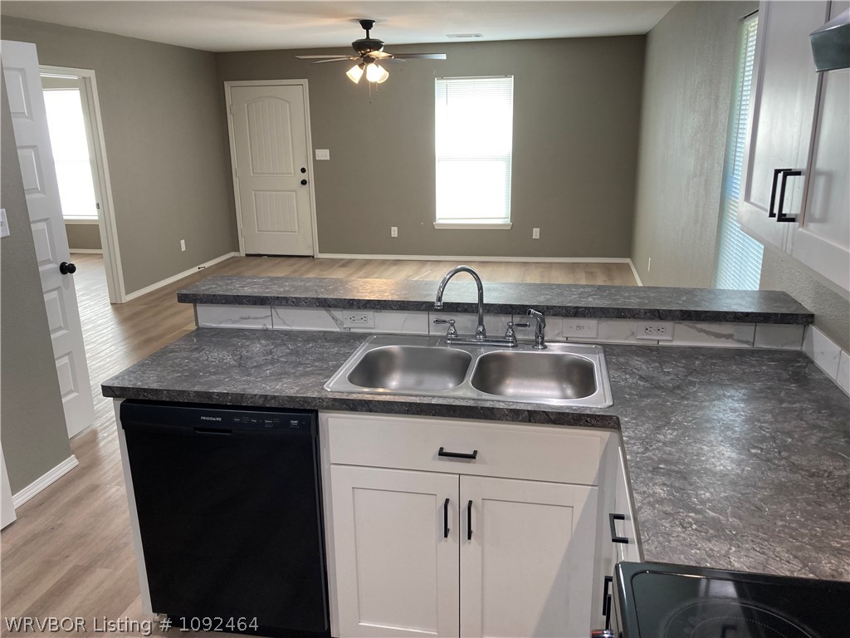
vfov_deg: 49.7
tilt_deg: -15.3
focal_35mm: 28
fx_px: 688
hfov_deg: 63.4
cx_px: 425
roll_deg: +0.6
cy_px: 319
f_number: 1.8
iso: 64
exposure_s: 1/60
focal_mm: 3.99
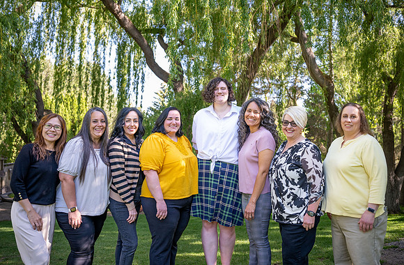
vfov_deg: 40.2
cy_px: 125
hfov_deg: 58.3
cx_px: 214
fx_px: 362
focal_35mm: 32
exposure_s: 1/250
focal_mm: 29
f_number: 2.8
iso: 320
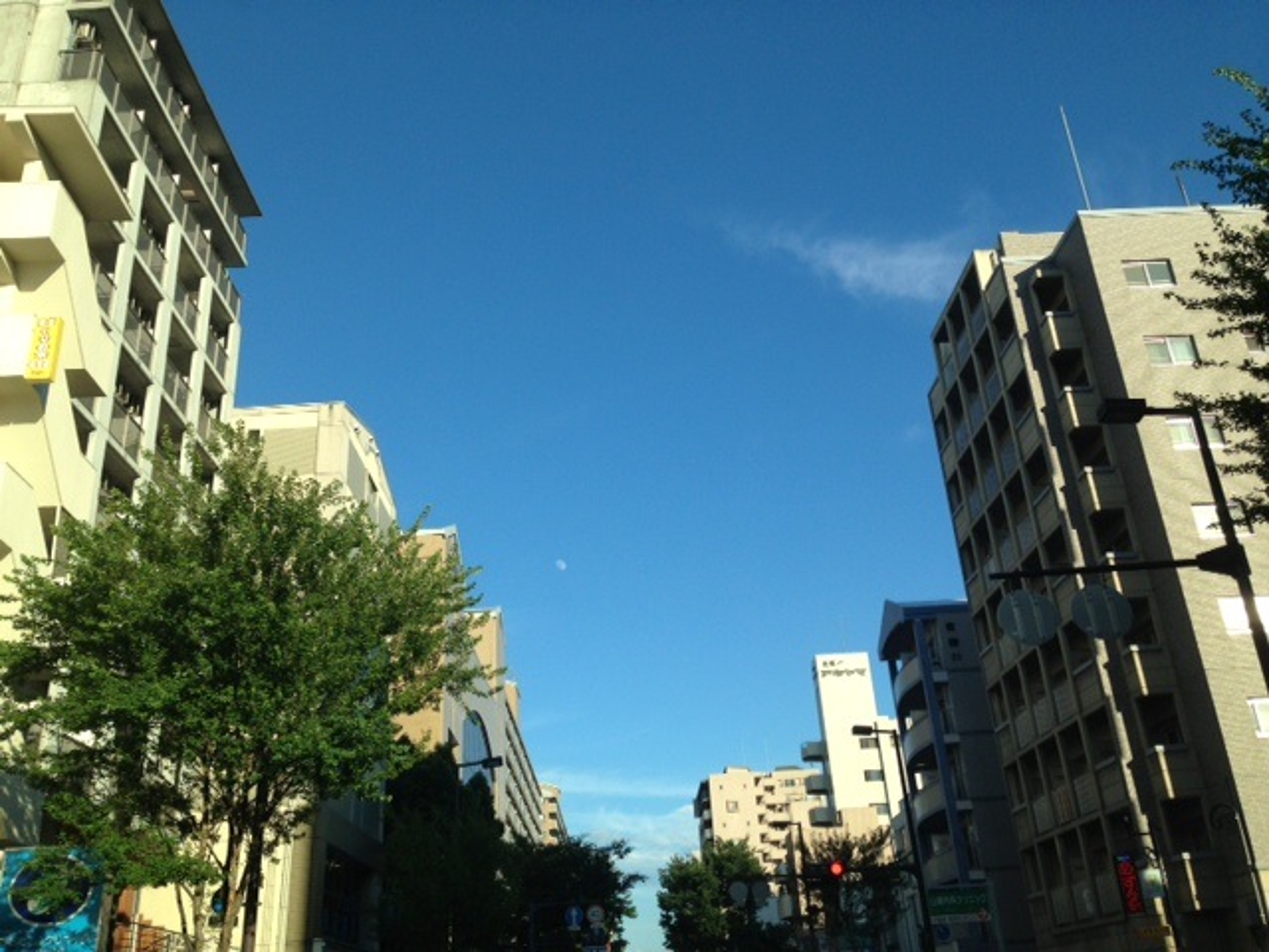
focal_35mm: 33
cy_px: 476
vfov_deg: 42.9
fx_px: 1210
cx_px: 634
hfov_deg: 55.4
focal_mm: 4.13
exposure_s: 1/968
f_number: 2.4
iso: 50
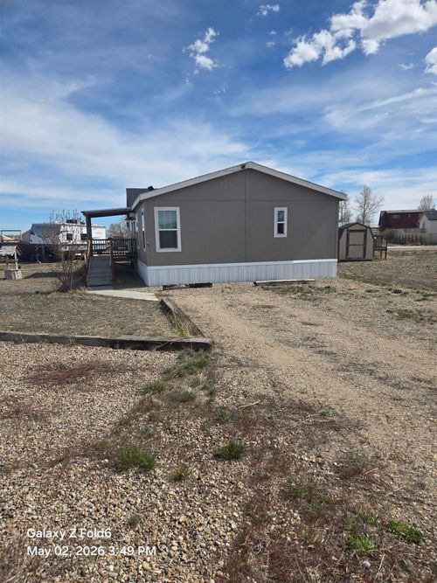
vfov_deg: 73.9
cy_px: 292
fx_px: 387
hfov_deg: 58.9
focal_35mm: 23
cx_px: 218
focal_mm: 5.4
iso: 32
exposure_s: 1/2921
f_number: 1.8
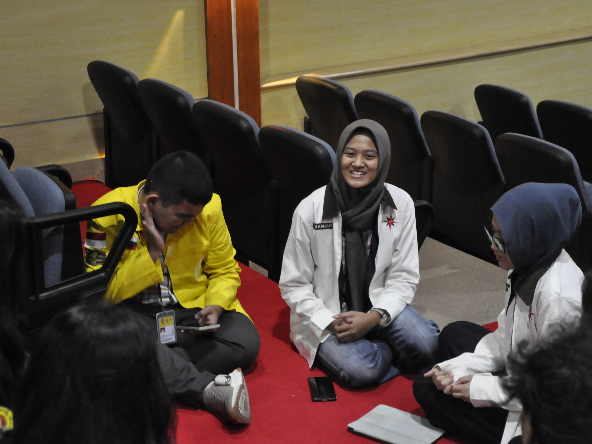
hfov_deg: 26.5
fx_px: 1258
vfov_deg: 20.0
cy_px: 223
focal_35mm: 74
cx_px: 303
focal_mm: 45
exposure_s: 1/30
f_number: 4.8
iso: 3200
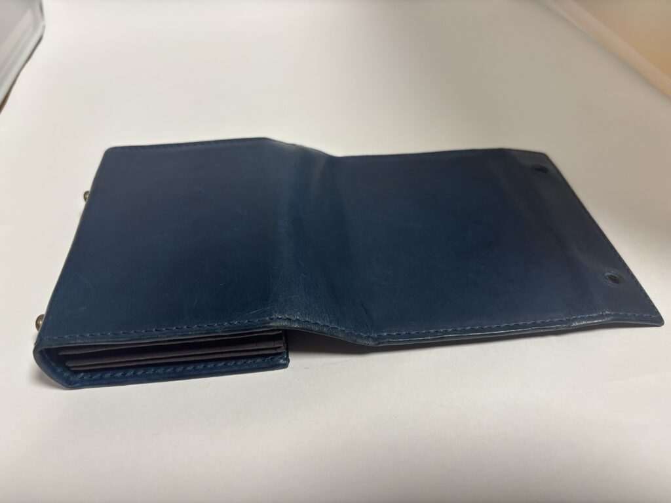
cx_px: 336
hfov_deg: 67.3
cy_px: 252
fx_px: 504
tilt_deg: -47.9
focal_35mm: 26
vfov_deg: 53.1
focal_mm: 5.96
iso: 125
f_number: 1.6
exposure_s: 1/78
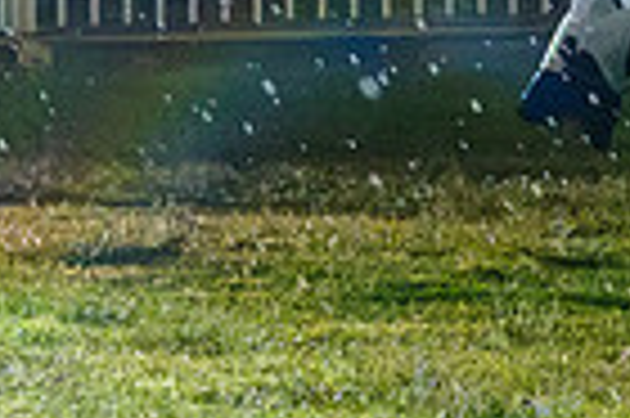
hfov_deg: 4.3
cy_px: -374
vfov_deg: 2.9
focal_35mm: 471
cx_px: 1225
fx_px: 8233
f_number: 3.6
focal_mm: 61
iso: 12800
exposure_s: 1/800
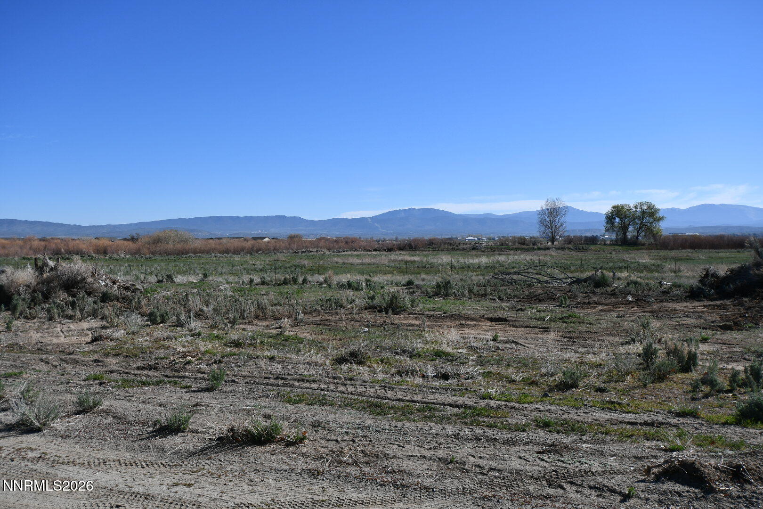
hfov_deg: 53.1
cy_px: 254
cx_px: 382
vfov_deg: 36.9
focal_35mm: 36
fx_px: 763
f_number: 9
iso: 100
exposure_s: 1/320
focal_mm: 24
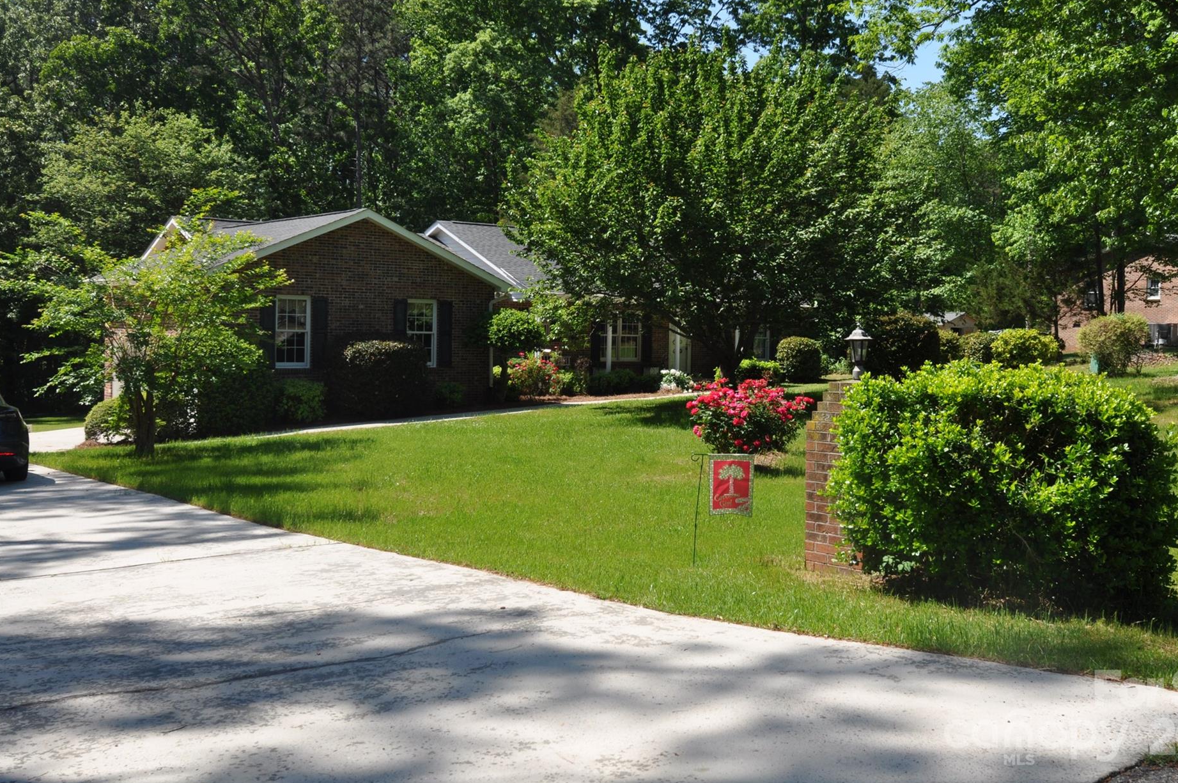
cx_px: 651
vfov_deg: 33.3
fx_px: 1307
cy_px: 355
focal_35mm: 40
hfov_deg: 48.4
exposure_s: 1/200
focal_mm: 24
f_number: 11
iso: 200
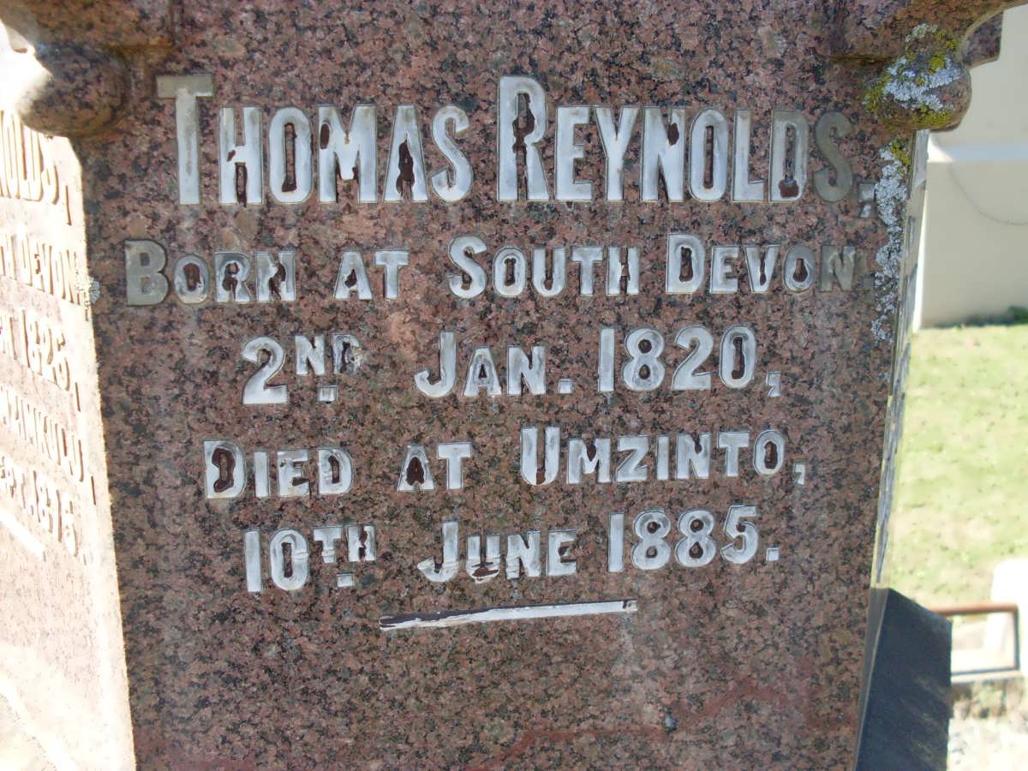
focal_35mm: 38
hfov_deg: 49.0
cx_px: 514
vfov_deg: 37.7
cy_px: 386
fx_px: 1128
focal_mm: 6.3
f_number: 2.8
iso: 80
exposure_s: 1/350
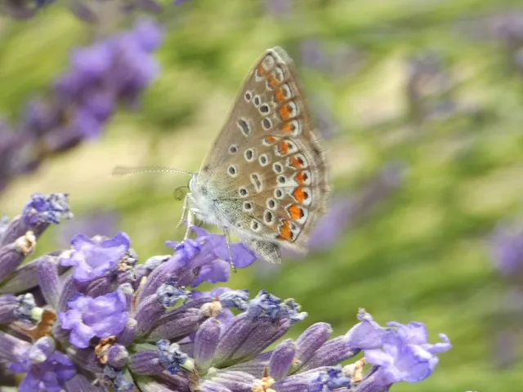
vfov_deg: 11.9
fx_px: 1889
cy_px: 196
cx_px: 262
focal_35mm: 125
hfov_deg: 15.8
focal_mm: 22.4
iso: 80
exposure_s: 1/80
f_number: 5.2
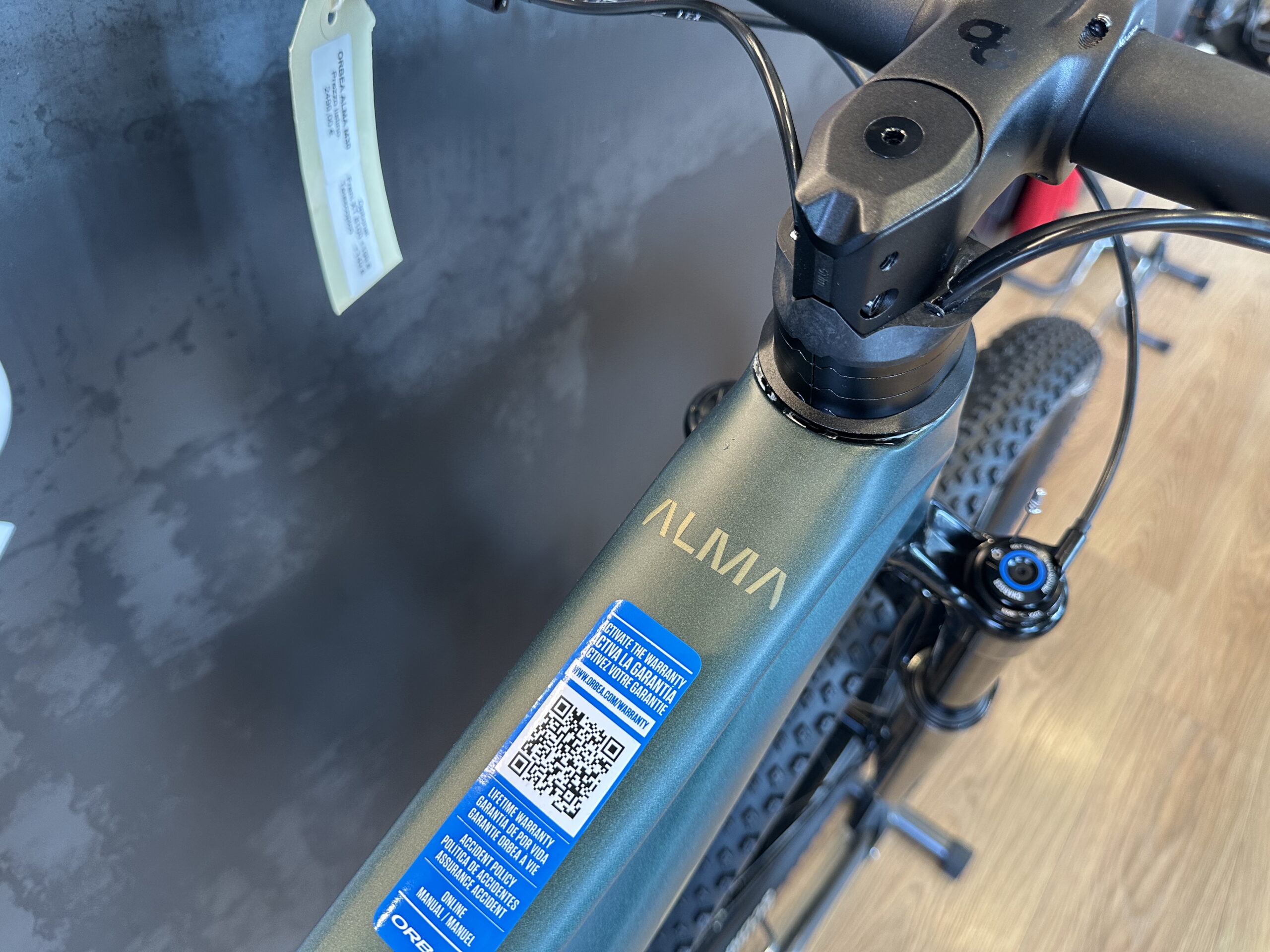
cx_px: 635
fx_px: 881
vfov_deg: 56.8
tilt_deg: -43.2
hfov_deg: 71.6
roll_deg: -9.7
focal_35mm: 24
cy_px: 476
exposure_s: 1/100
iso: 200
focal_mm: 6.86
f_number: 1.78
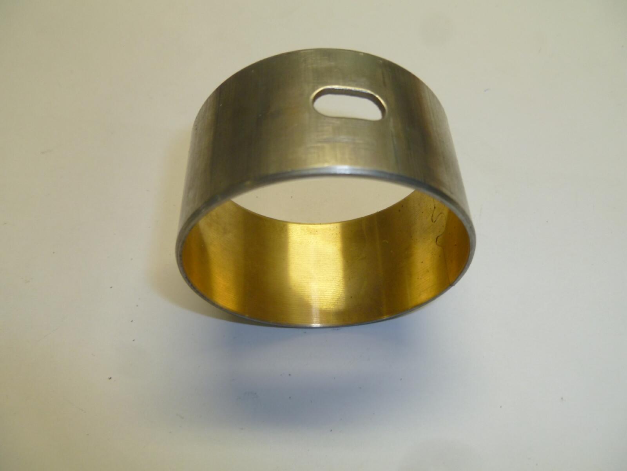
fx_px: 507
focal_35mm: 28
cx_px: 314
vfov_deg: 49.7
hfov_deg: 63.4
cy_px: 236
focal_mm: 5
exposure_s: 1/30
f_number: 3.3
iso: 160
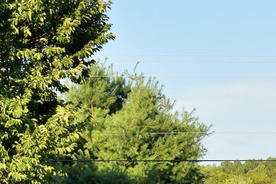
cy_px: 220
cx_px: 422
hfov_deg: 8.4
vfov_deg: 5.7
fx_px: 1840
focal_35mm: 240
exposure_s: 1/200
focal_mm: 40
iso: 100
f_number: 8
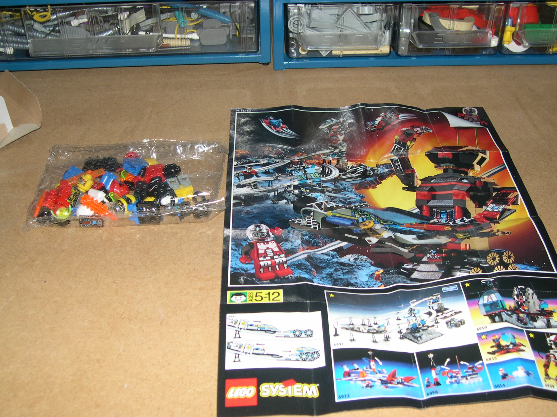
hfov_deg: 44.8
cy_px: 208
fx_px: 676
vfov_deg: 34.3
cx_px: 278
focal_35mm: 42
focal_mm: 9
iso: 100
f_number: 2.9
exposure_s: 1/60
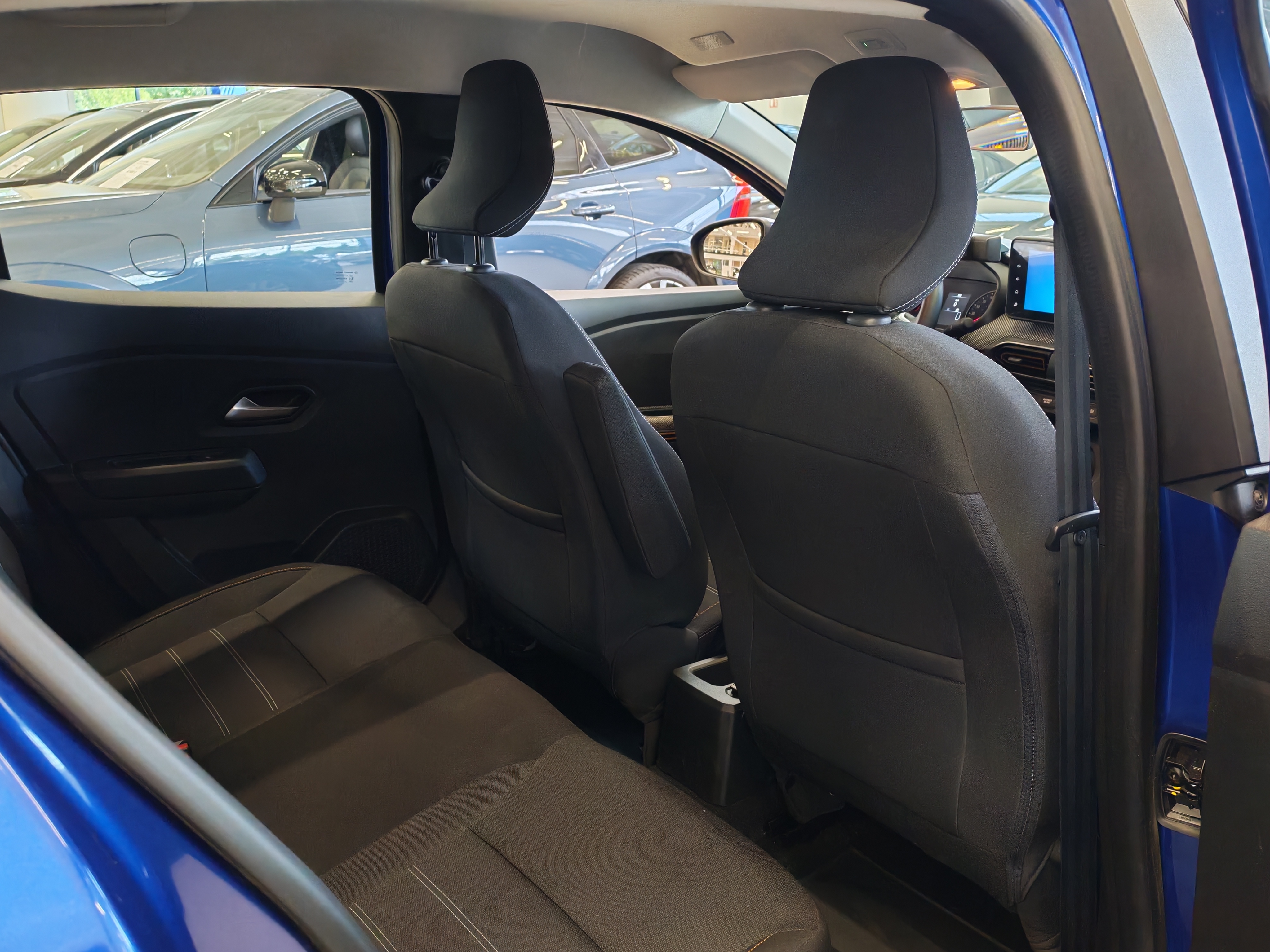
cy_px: 476
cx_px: 635
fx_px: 1174
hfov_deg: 56.8
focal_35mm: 32
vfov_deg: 44.2
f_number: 1.9
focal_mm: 6.12
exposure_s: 1/100
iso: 1250
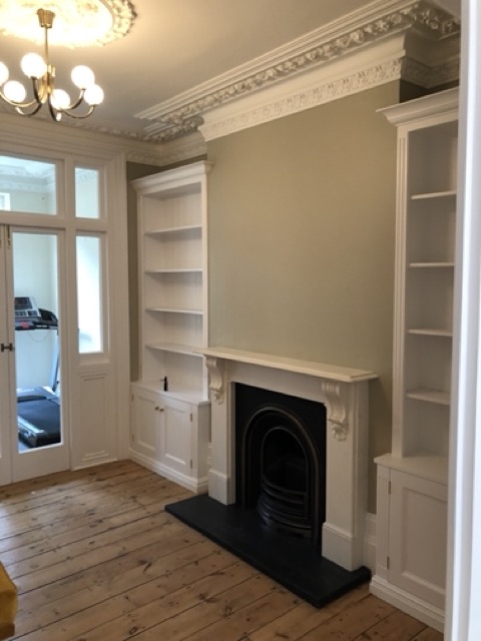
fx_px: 519
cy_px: 320
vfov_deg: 63.4
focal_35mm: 28
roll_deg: +1.2
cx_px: 240
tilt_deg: -3.2
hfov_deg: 49.7
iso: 64
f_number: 1.8
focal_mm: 3.99
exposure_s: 1/17
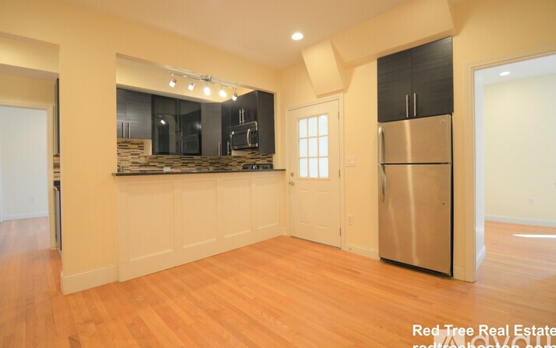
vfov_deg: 71.2
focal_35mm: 16
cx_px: 268
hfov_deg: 97.8
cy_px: 167
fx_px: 242
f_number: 3.5
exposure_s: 1/50
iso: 400
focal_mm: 10
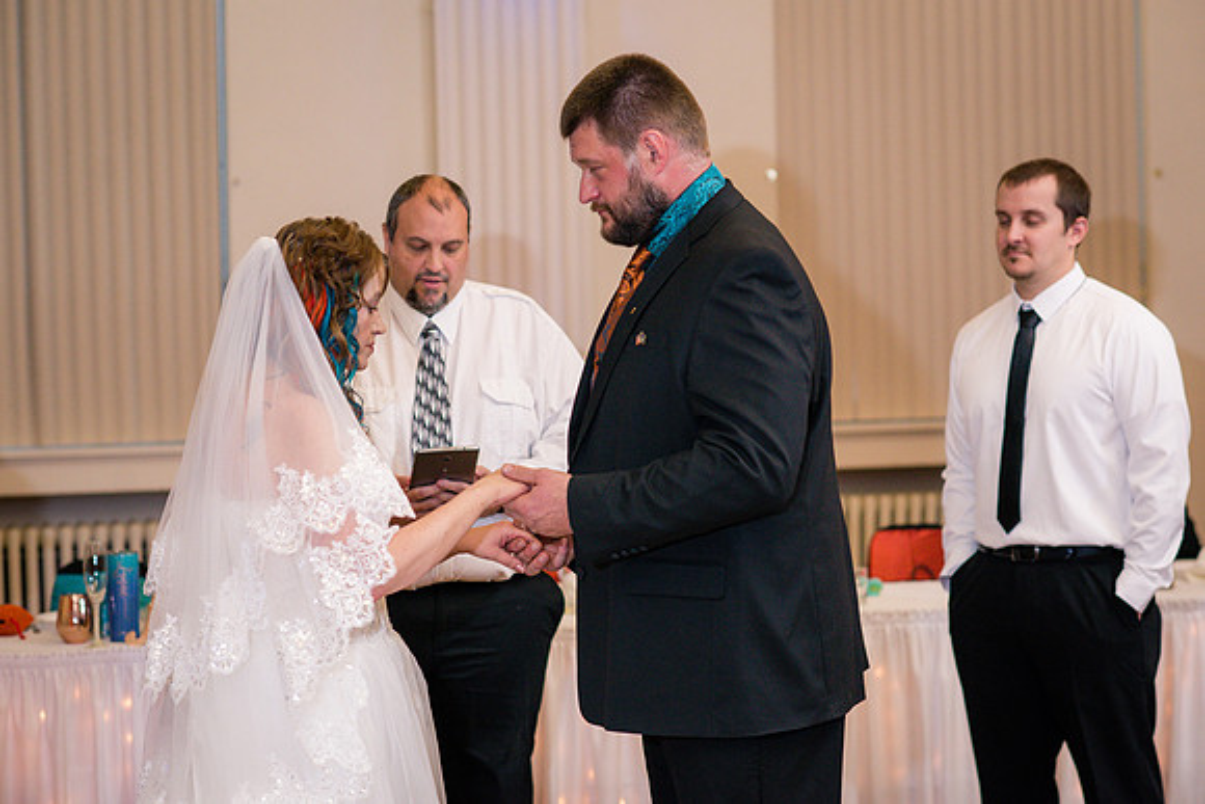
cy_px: 402
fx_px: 2966
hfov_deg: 23.0
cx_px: 602
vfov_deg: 15.4
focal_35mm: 89
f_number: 3.2
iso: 800
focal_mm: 85
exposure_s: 1/200
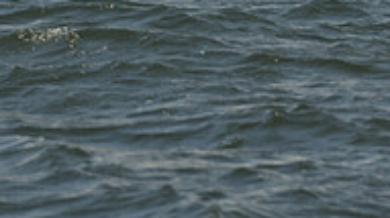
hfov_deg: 4.5
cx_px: 81
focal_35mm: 478
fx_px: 4938
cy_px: -361
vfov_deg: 2.5
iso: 280
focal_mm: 150
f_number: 9
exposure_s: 1/1600
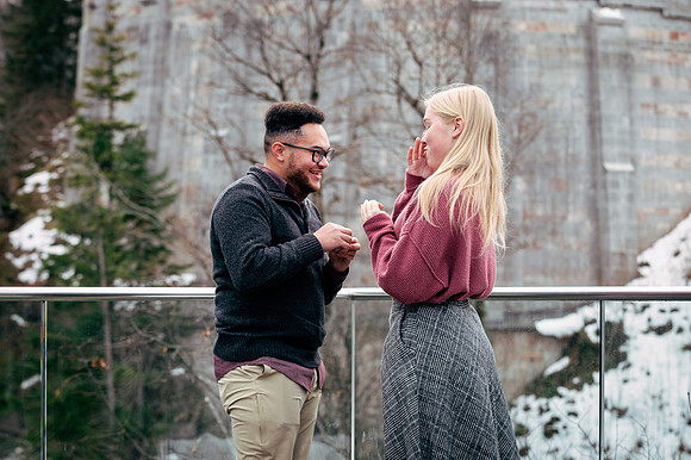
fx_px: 1809
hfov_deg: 21.6
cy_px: 262
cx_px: 327
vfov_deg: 14.5
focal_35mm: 94
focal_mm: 80
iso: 250
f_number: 5
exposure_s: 1/400
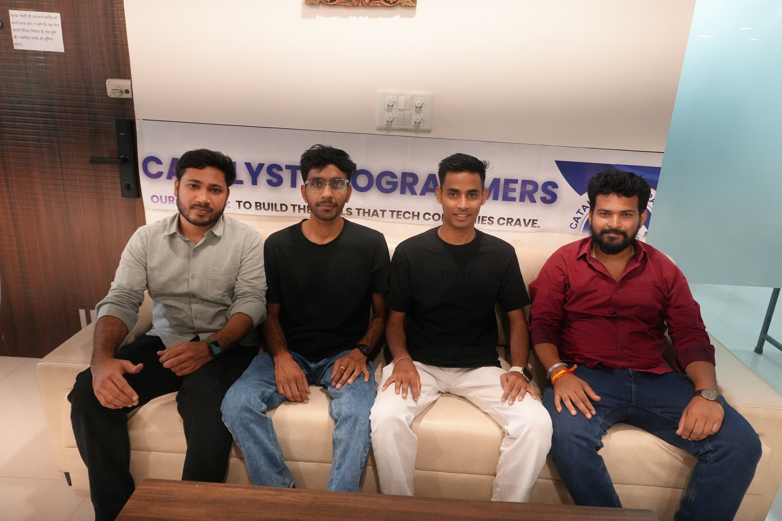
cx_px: 391
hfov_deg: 73.7
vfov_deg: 53.1
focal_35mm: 24
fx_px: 521
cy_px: 260
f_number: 4
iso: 3200
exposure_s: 1/160
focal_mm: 16
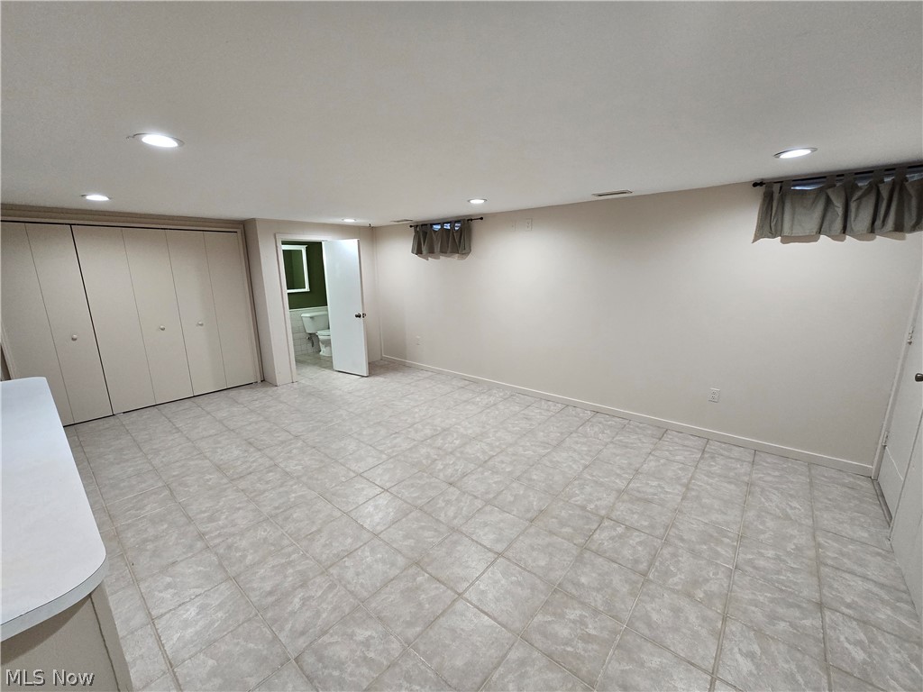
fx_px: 347
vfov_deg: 89.9
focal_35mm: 13
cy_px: 346
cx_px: 462
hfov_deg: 106.2
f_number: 2.2
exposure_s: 1/60
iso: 250
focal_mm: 2.2
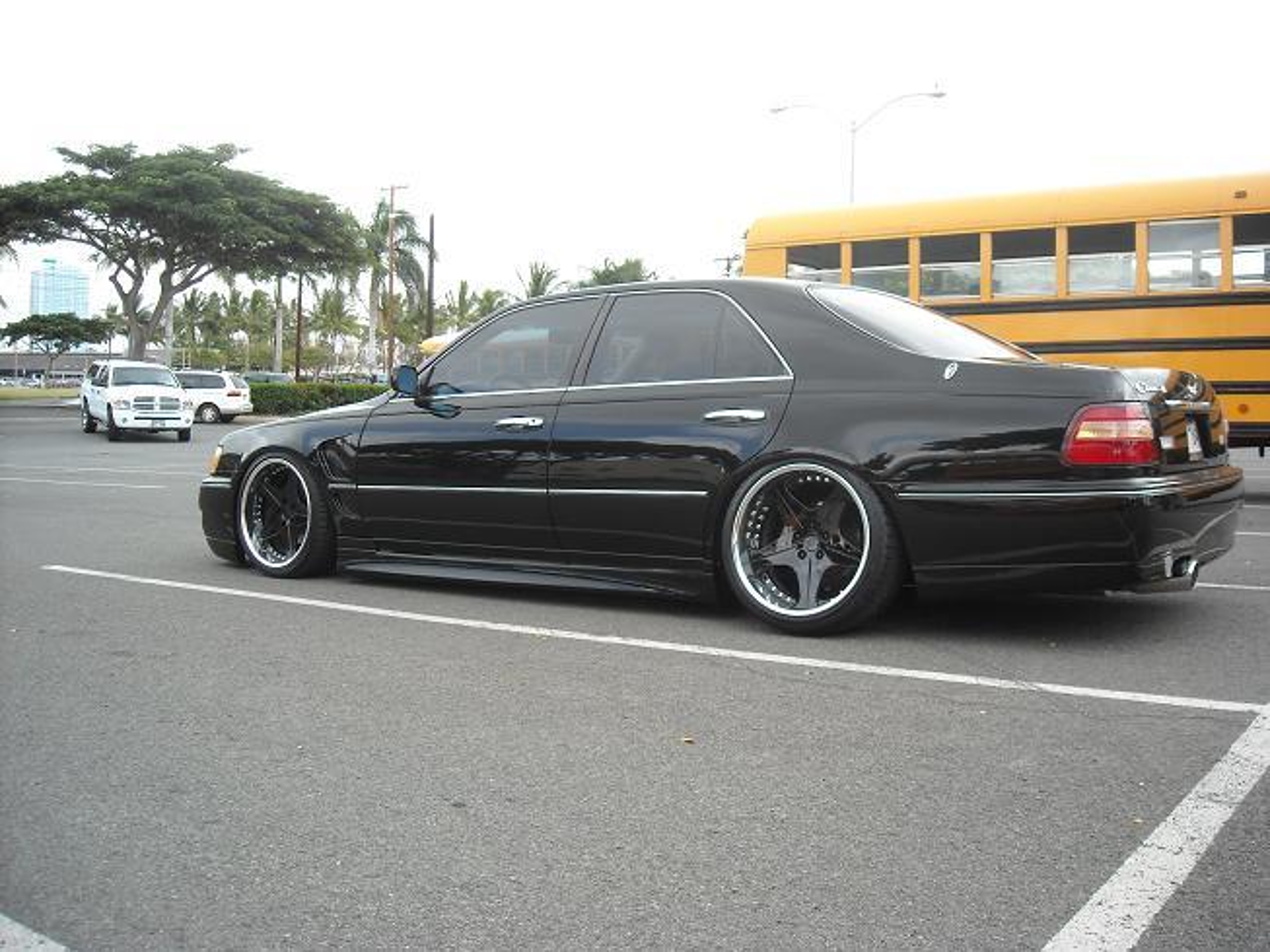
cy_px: 476
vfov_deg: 40.7
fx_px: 1284
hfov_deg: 52.6
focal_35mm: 35
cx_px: 635
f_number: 2.8
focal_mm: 5.7
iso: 64
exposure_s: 1/260
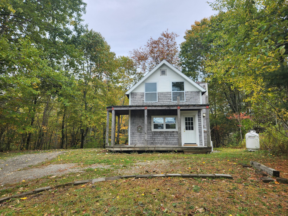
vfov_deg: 58.9
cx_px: 144
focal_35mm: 23
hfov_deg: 73.9
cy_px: 108
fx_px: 191
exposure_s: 1/191
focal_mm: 5.4
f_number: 1.8
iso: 20
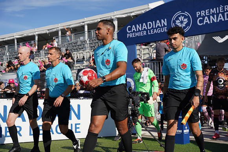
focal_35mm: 51
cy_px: 76
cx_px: 114
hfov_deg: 39.1
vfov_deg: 26.6
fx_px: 321
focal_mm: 50.7
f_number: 4.5
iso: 100
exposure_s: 1/1250
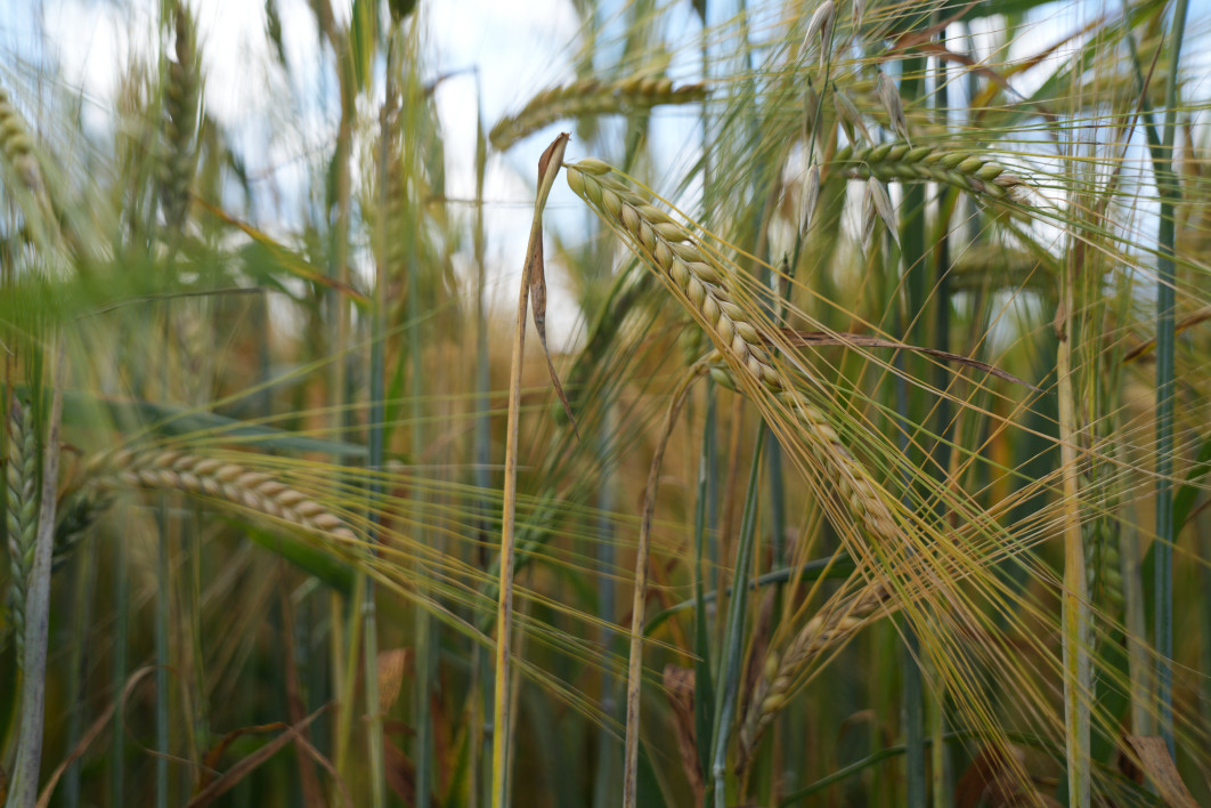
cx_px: 606
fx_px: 1648
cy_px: 404
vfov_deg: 27.5
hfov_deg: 40.3
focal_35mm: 49
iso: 320
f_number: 2.8
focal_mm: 49
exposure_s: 1/1600
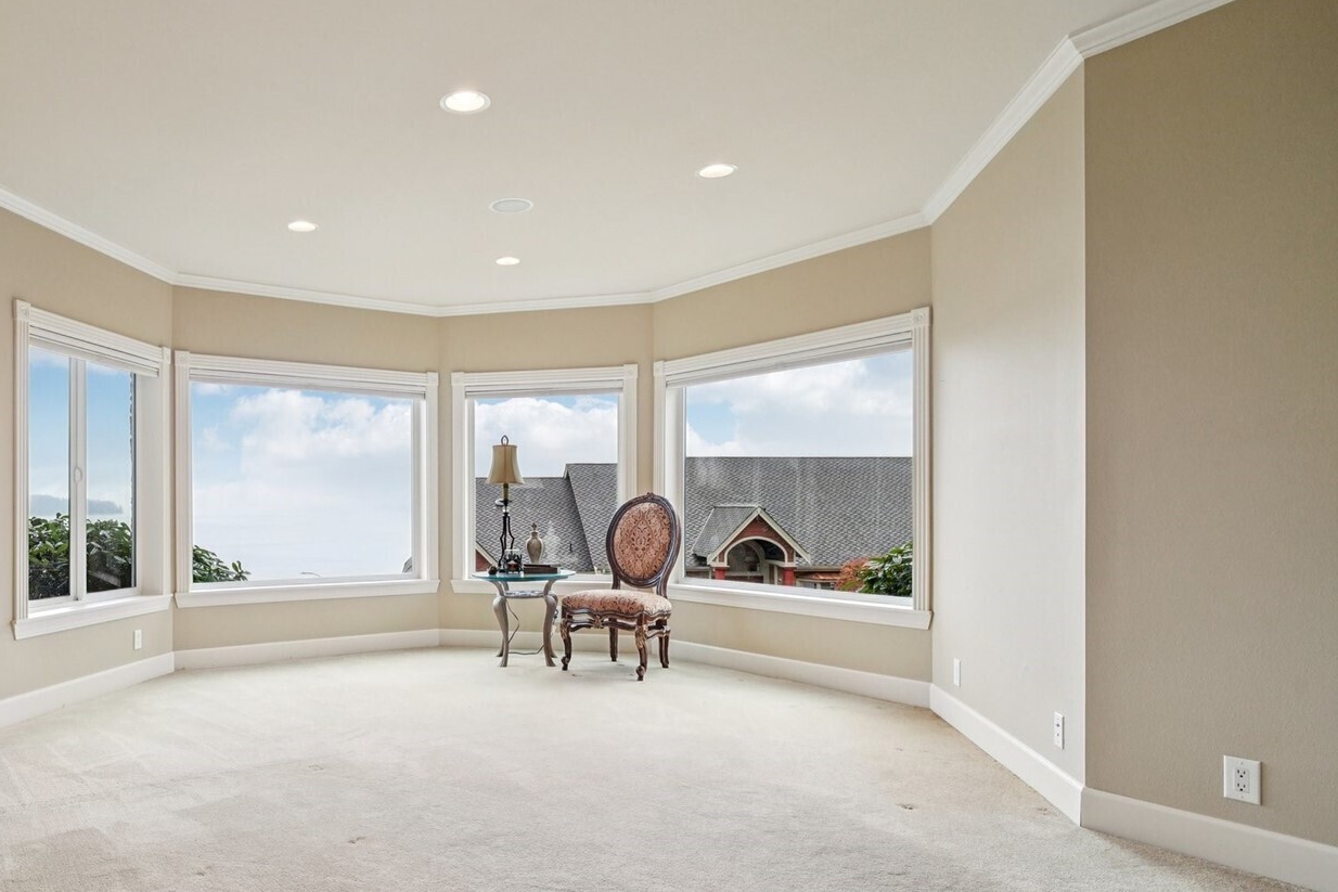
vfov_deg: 56.8
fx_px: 818
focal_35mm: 22
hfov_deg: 75.7
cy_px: 533
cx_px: 428
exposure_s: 1/320
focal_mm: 16
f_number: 8
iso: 1600
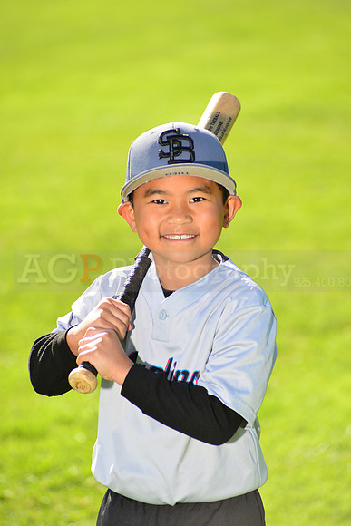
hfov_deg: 7.4
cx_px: 176
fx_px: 2704
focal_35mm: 185
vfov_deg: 11.1
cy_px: 263
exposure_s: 1/250
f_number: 5
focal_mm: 185
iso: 100
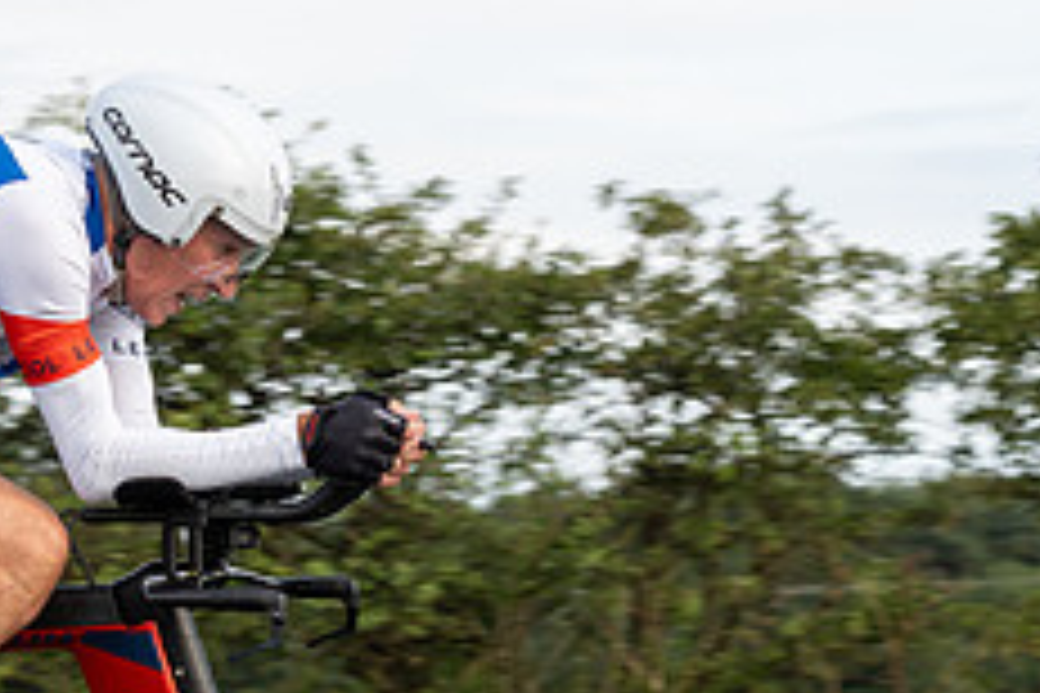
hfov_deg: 11.2
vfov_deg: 7.5
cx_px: 438
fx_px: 5315
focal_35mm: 184
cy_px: 546
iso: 160
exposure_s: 1/640
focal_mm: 49
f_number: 4
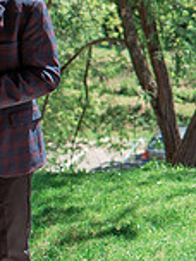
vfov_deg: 13.7
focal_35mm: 144
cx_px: 268
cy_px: 76
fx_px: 1087
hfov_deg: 10.1
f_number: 3.2
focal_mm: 35
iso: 125
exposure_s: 1/1000
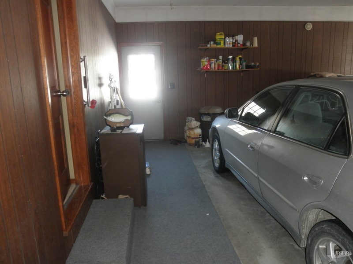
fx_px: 286
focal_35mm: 28
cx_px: 176
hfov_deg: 63.4
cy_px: 132
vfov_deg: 49.7
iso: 200
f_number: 3
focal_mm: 5
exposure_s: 1/30
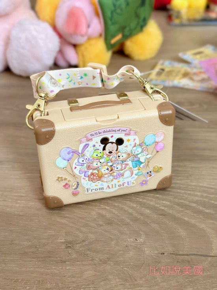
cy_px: 145
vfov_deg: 39.7
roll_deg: +2.1
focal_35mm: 48
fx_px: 401
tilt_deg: -30.9
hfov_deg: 30.2
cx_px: 108
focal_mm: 6.86
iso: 320
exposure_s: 1/40
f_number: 1.78
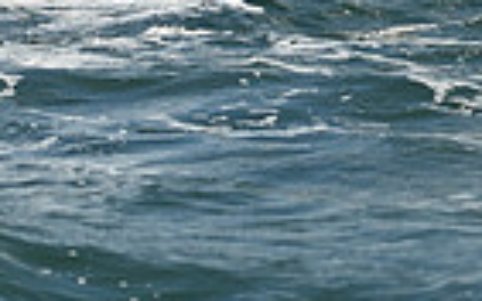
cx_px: 409
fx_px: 3860
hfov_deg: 7.1
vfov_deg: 4.3
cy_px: -667
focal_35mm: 294
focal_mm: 70
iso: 320
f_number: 6.3
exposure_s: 1/4000
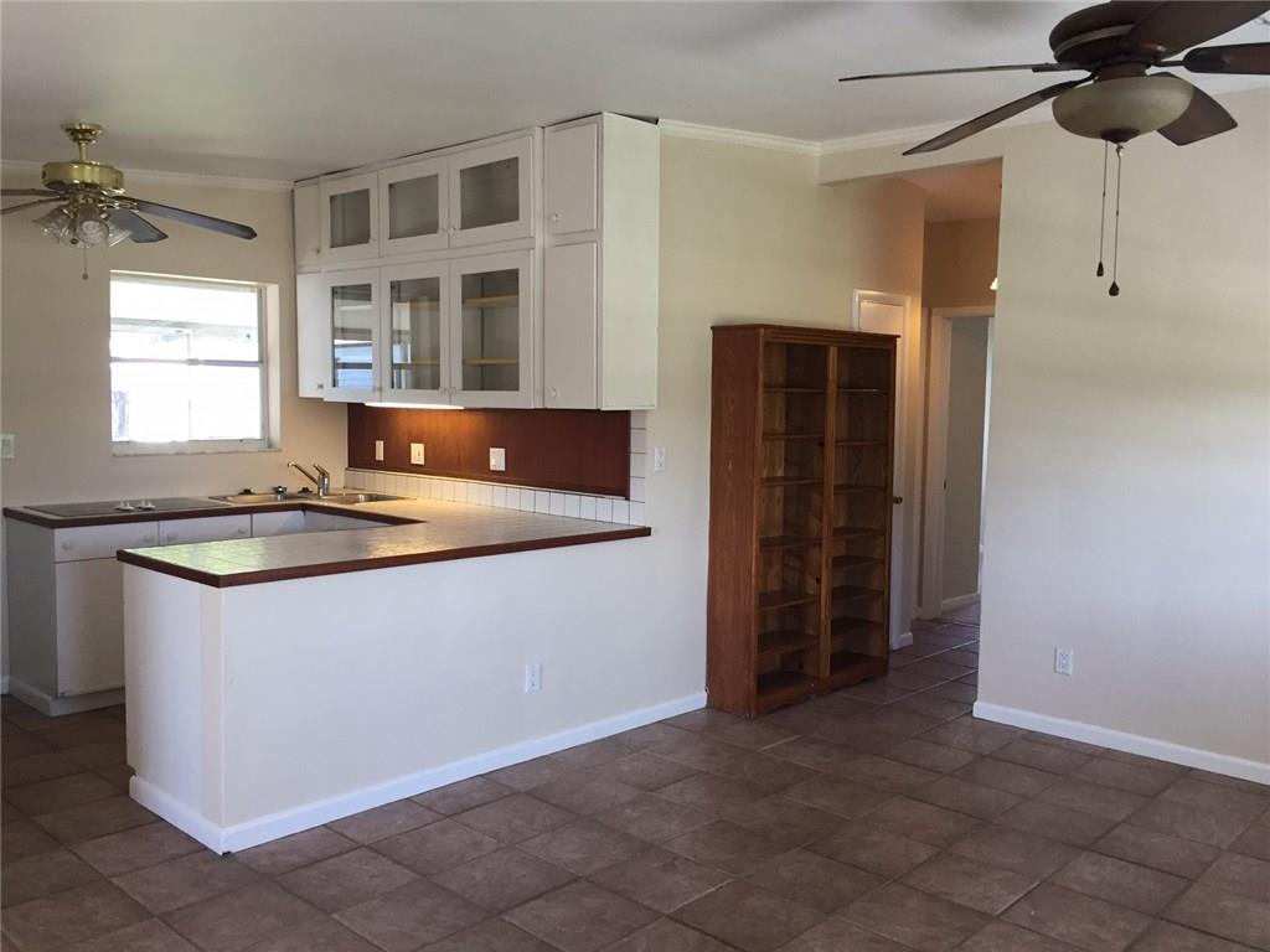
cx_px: 635
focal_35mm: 29
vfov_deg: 48.2
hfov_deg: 61.7
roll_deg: -3.2
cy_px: 476
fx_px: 1064
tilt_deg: -4.5
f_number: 2.2
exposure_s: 1/30
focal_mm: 4.15
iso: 50
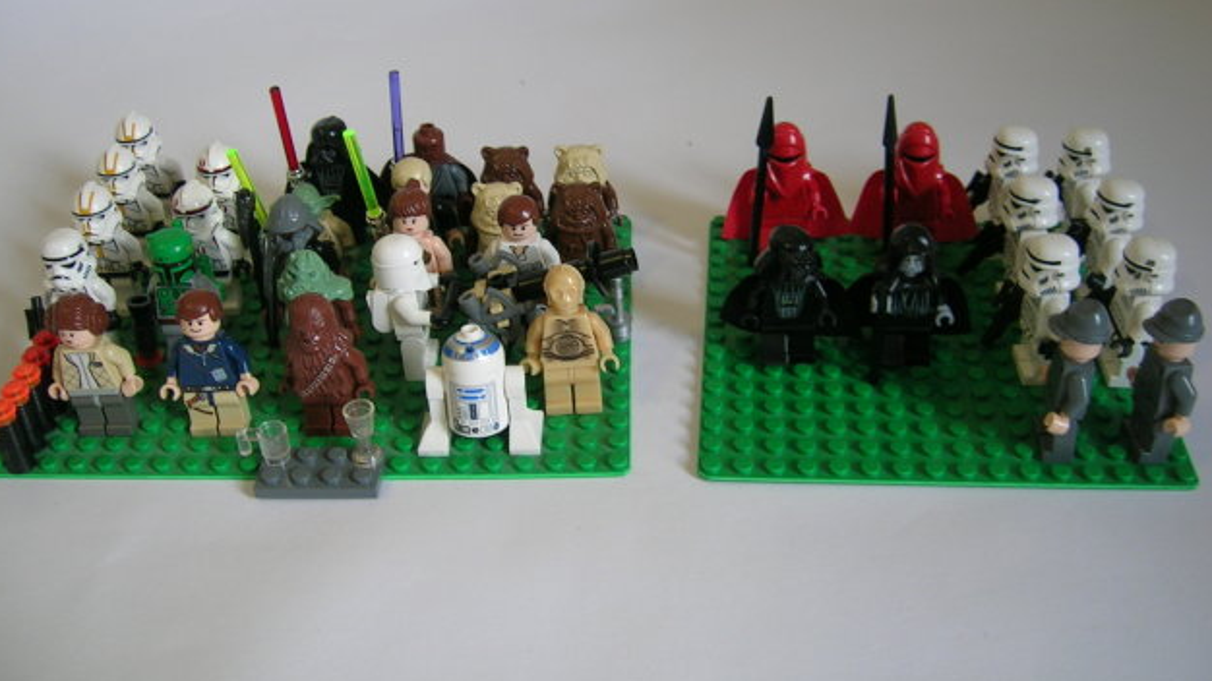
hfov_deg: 51.6
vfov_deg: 30.4
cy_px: 319
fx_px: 1253
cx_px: 596
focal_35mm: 39
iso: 50
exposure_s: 1/19.5
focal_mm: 5.4
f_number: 2.8
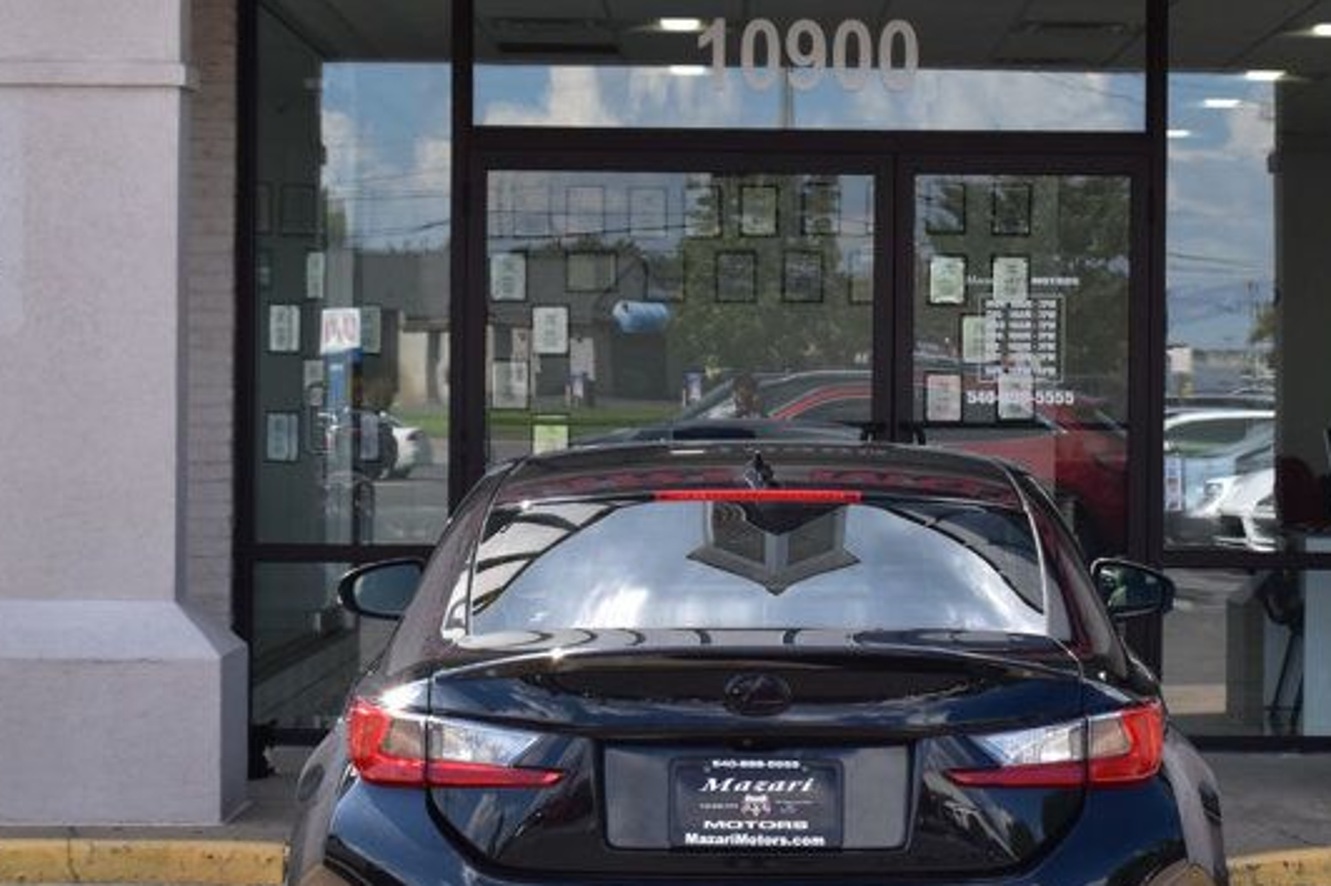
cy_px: 451
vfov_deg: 13.1
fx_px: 3843
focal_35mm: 104
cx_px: 803
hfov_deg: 19.6
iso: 400
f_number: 10
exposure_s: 1/320
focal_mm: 36
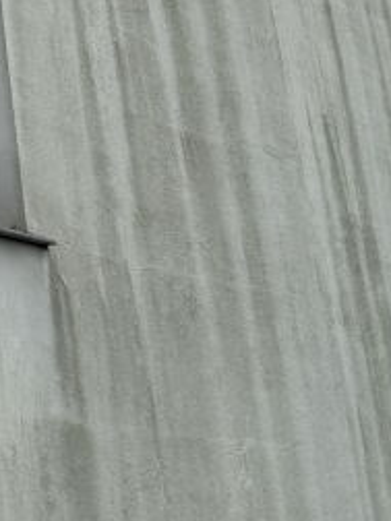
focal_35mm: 122
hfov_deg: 11.7
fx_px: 1837
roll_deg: +3.1
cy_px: -304
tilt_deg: +29.6
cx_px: -184
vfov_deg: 14.8
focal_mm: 6.86
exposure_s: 1/4950
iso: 80
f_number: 1.78
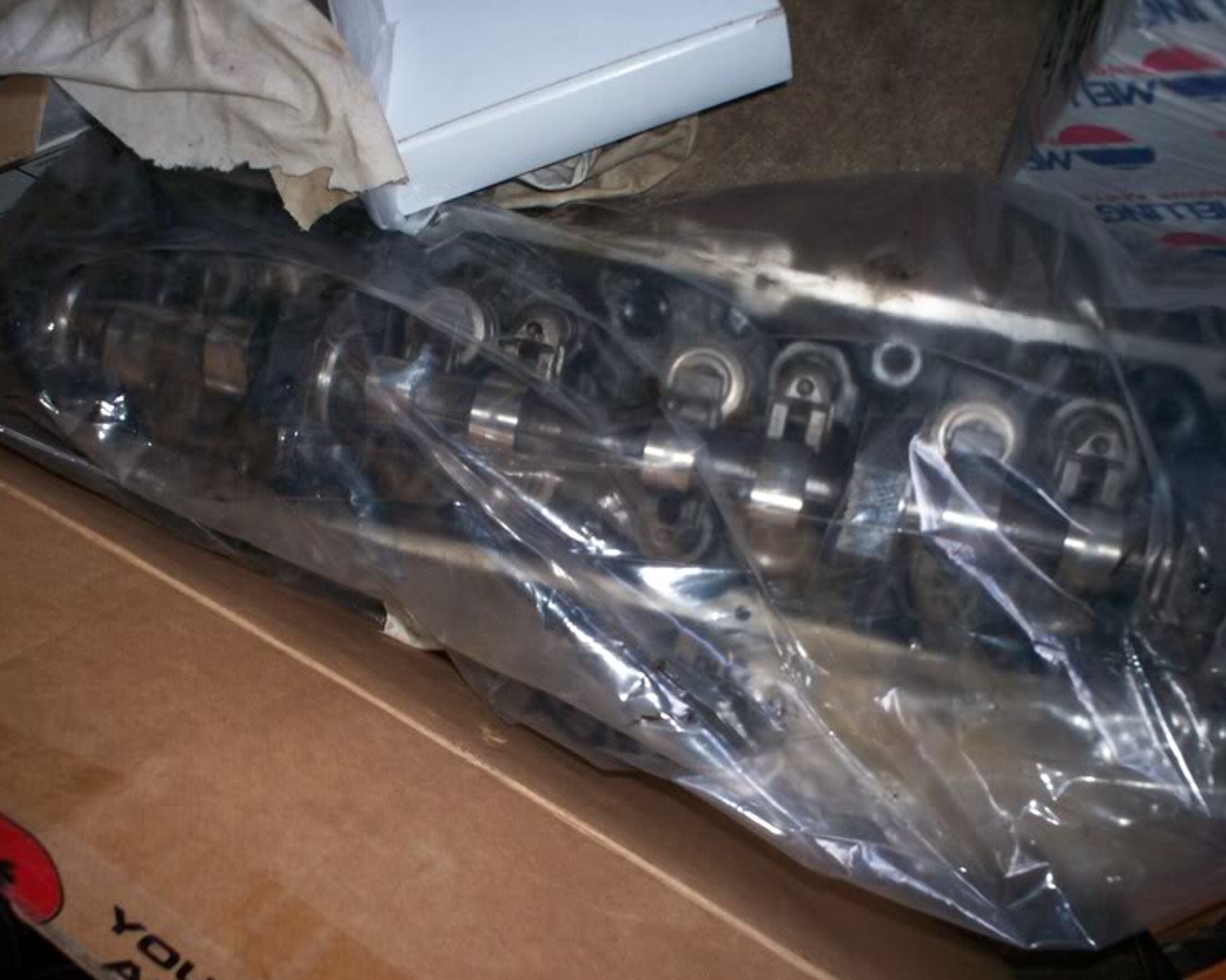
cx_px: 591
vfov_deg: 39.2
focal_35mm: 38
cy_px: 495
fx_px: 1379
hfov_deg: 47.9
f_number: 4.5
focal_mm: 6
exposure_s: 1/60
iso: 140
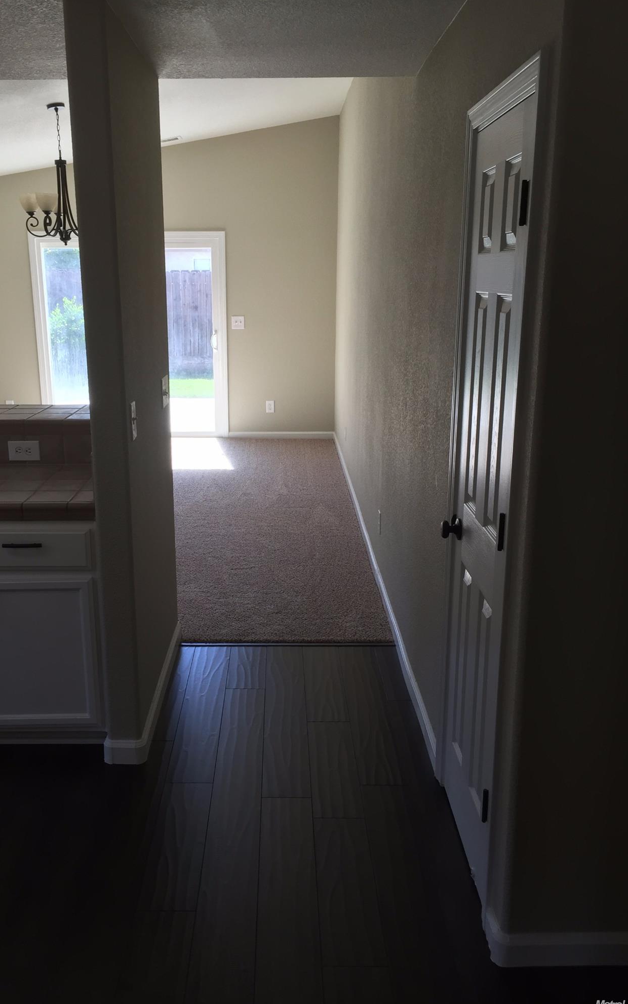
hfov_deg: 40.5
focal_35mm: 31
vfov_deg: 61.2
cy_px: 504
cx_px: 266
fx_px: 849
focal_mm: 4.15
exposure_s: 1/120
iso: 40
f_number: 2.2
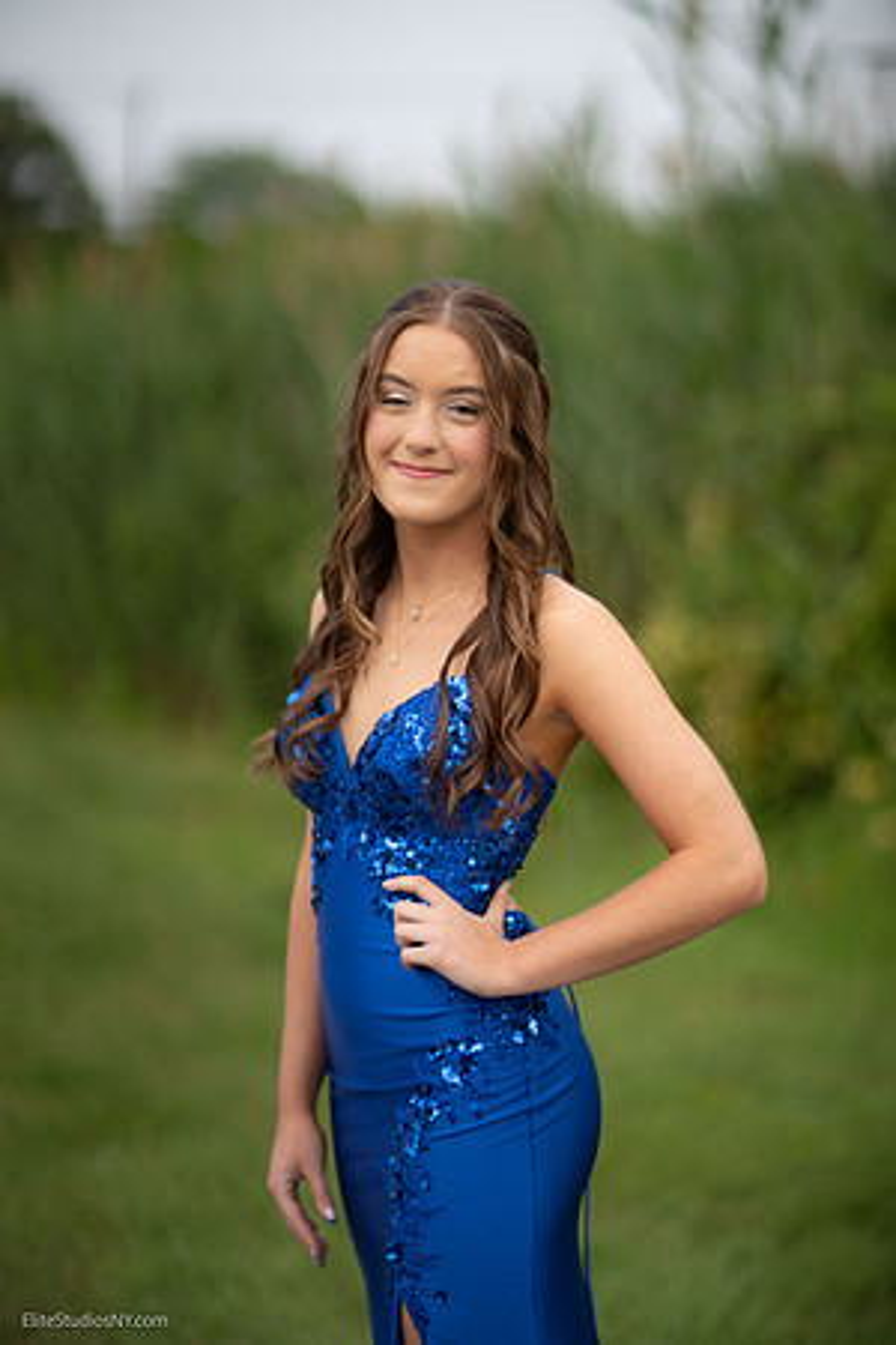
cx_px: 448
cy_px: 672
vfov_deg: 23.9
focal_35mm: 85
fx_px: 3173
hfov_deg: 16.1
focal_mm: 85
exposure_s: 1/3200
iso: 100
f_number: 1.3
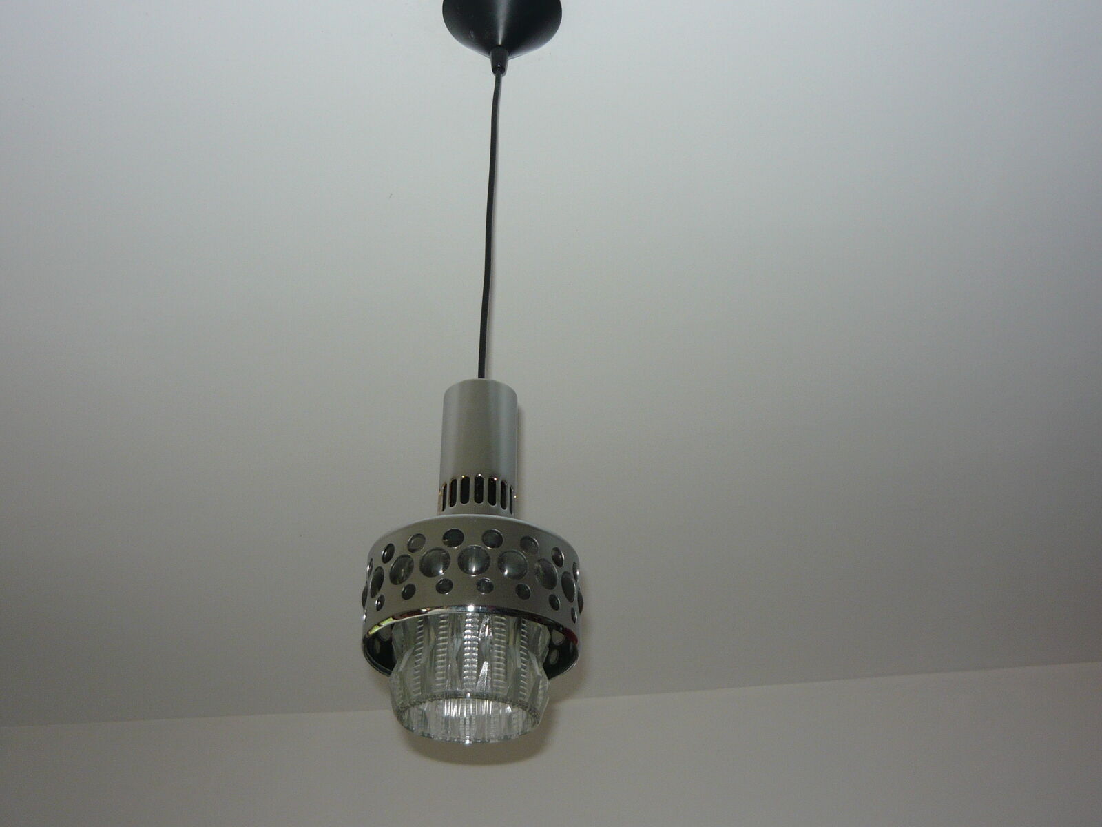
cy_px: 414
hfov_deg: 46.8
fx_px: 1273
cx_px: 551
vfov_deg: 36.0
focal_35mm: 40
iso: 100
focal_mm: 5.5
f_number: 2.8
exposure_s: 1/30
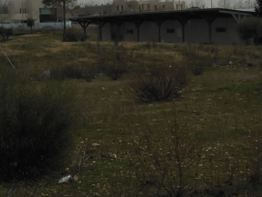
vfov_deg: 14.0
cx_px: 197
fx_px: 802
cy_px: 80
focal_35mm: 106
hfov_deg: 18.4
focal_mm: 12.4
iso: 125
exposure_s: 1/2000
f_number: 5.2
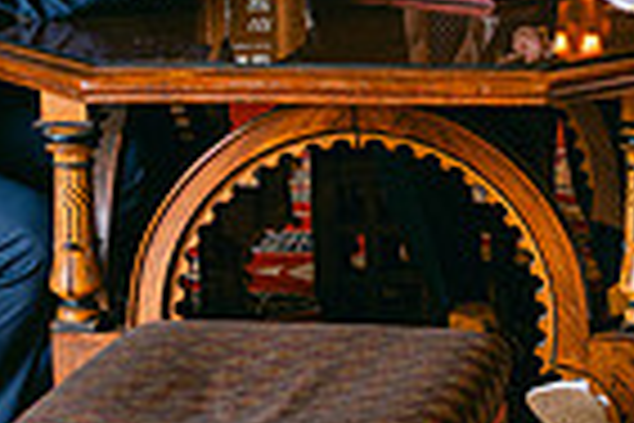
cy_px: -22
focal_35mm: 115
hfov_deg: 17.3
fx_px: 2025
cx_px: 647
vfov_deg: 11.8
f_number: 2.8
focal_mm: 28
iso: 360
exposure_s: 1/125
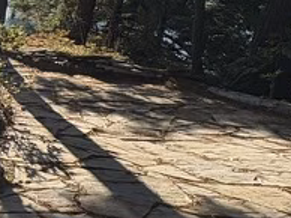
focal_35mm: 74
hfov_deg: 18.1
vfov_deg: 19.7
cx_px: -290
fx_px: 621
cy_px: 60
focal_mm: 2.22
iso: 50
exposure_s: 1/1709
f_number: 2.2
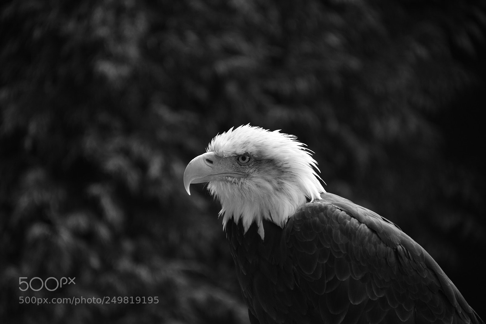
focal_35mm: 300
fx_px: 4050
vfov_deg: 4.6
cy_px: 162
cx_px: 243
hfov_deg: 6.9
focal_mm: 300
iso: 450
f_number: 5.6
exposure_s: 1/320
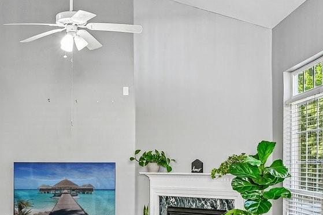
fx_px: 493
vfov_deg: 24.2
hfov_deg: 36.1
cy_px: 168
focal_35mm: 55
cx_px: 120
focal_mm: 15
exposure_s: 1/15
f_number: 8
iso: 200
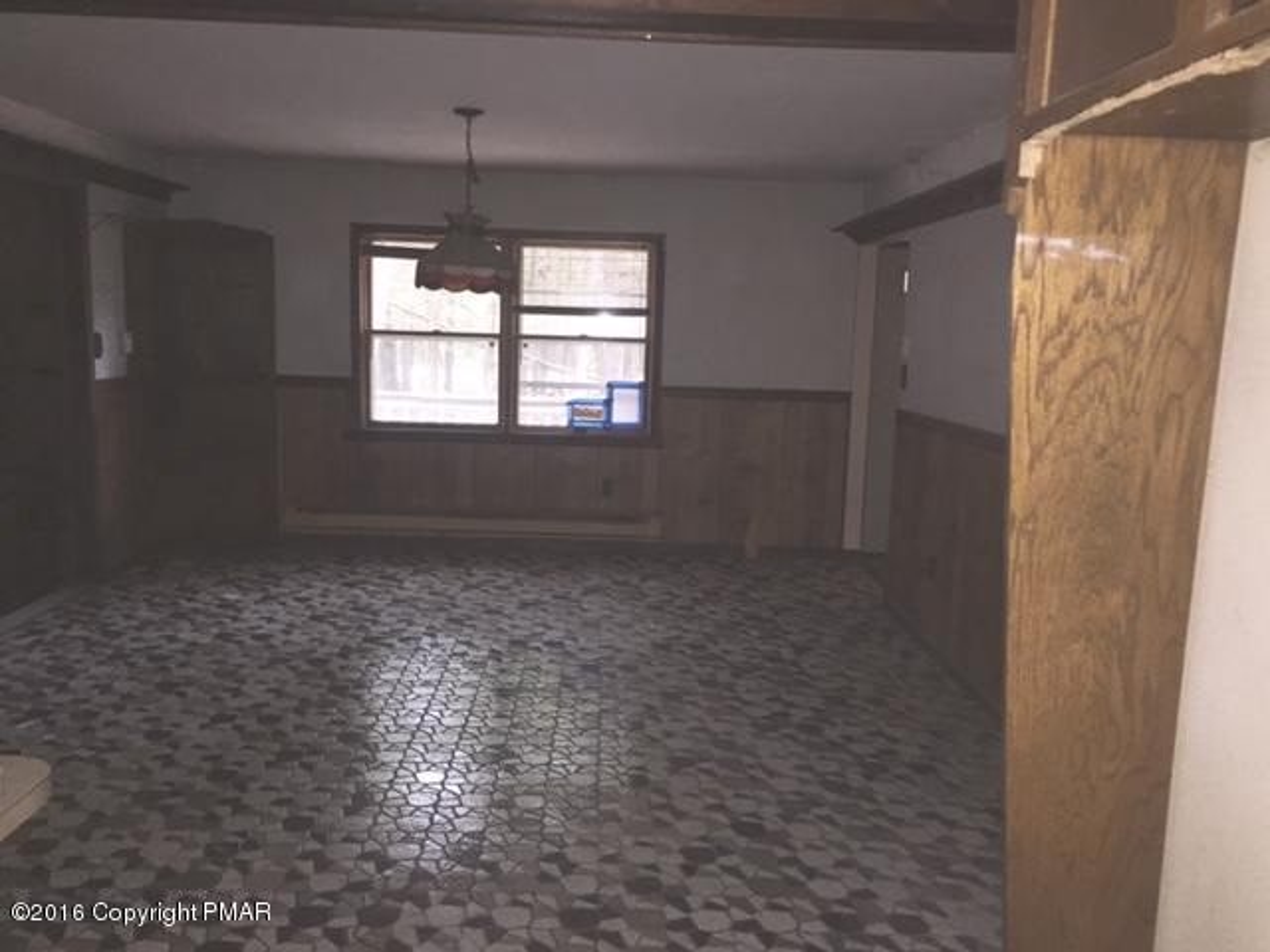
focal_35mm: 29
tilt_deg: -8.0
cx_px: 635
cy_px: 476
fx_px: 1064
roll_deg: -2.7
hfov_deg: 61.7
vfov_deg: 48.2
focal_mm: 4.15
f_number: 2.2
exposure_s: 1/16
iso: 200
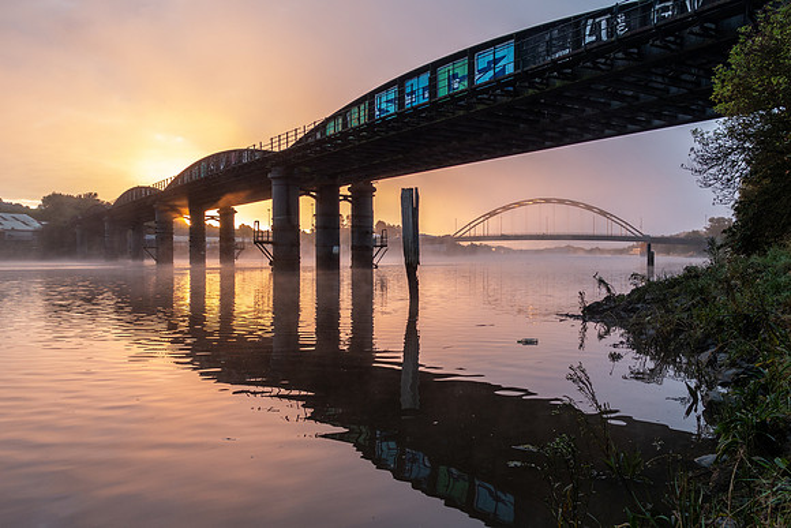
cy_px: 264
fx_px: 666
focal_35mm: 30
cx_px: 469
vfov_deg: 43.2
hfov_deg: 60.9
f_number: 2.8
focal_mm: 8.8
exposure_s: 1/80
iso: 125
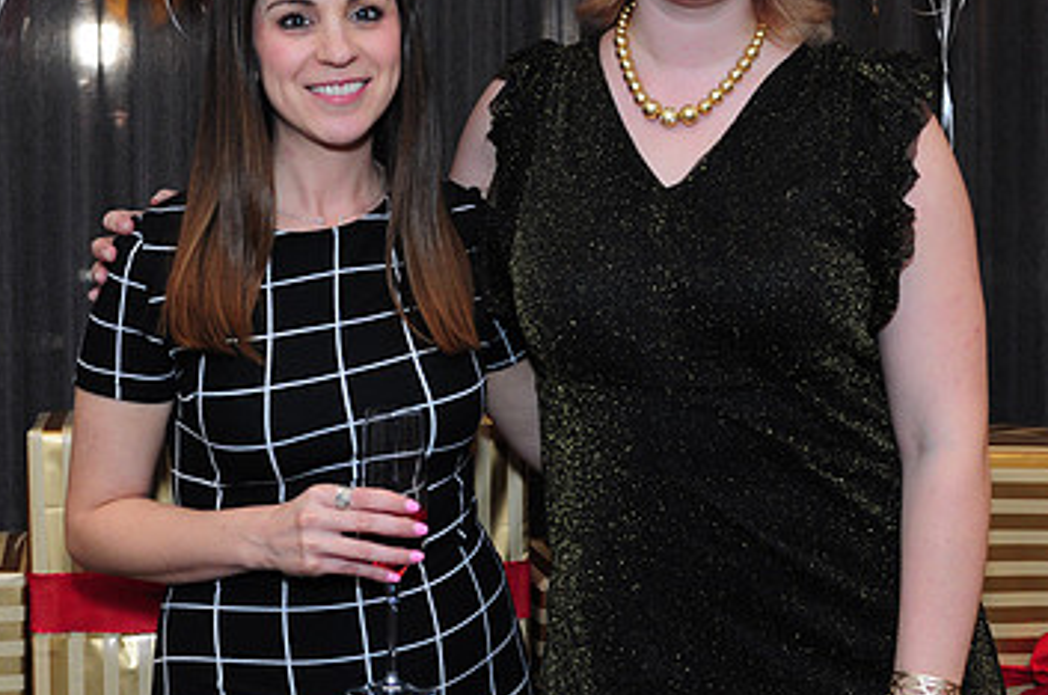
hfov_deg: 29.2
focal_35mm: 69
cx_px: 410
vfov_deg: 19.6
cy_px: 215
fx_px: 2005
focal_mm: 28
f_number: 5
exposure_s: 1/60
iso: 500
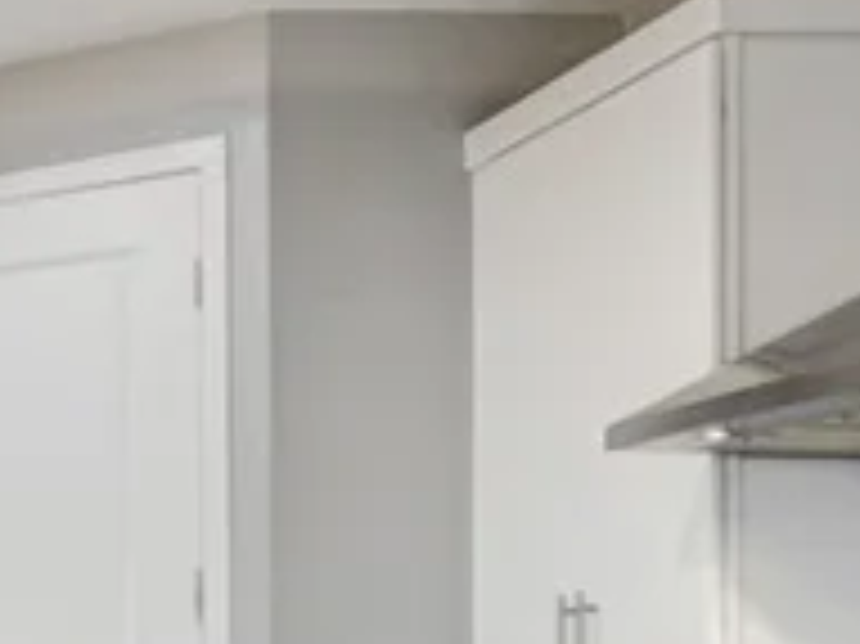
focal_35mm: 93
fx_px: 2309
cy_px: 802
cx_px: -581
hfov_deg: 17.8
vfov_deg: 15.2
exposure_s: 1/20
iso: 400
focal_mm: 12
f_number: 9
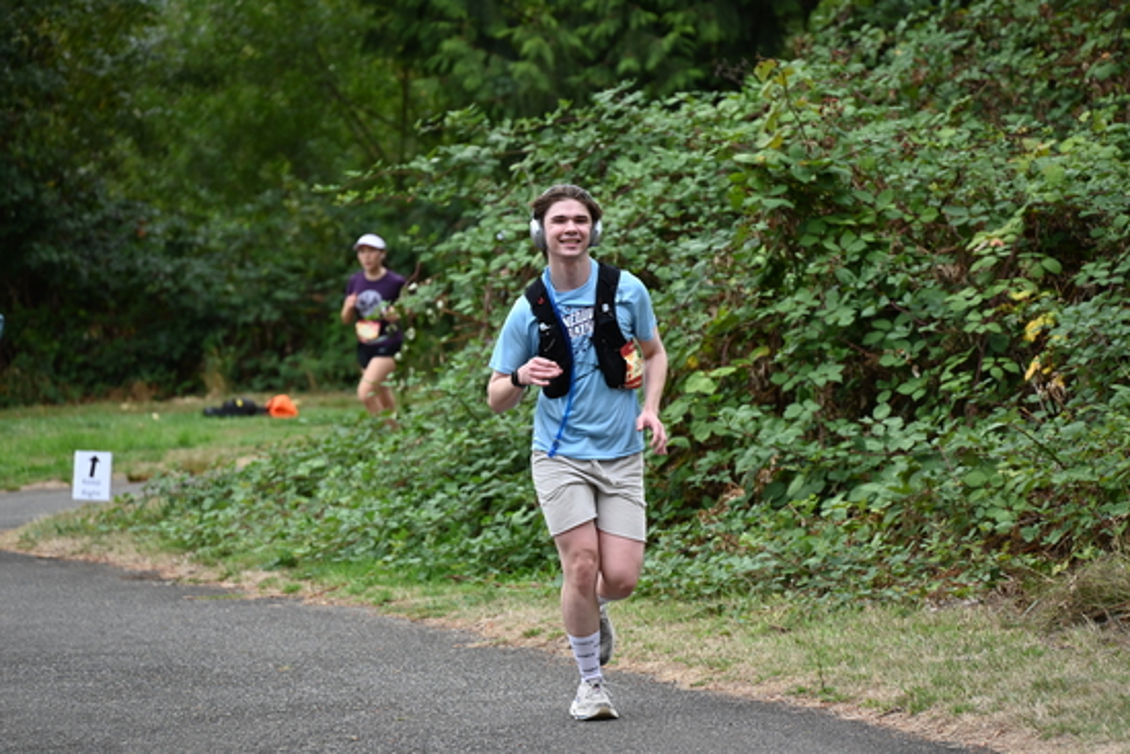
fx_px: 6279
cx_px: 565
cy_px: 377
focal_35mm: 200
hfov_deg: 10.3
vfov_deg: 6.9
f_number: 6.3
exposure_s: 1/320
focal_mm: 200
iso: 400
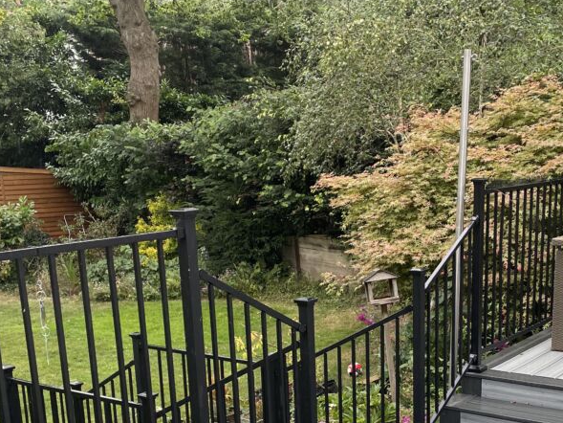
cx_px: 372
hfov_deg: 35.8
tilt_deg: -15.7
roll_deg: +0.6
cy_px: 395
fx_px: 862
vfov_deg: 26.4
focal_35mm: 53
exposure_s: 1/228
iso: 32
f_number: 1.6
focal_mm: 4.2
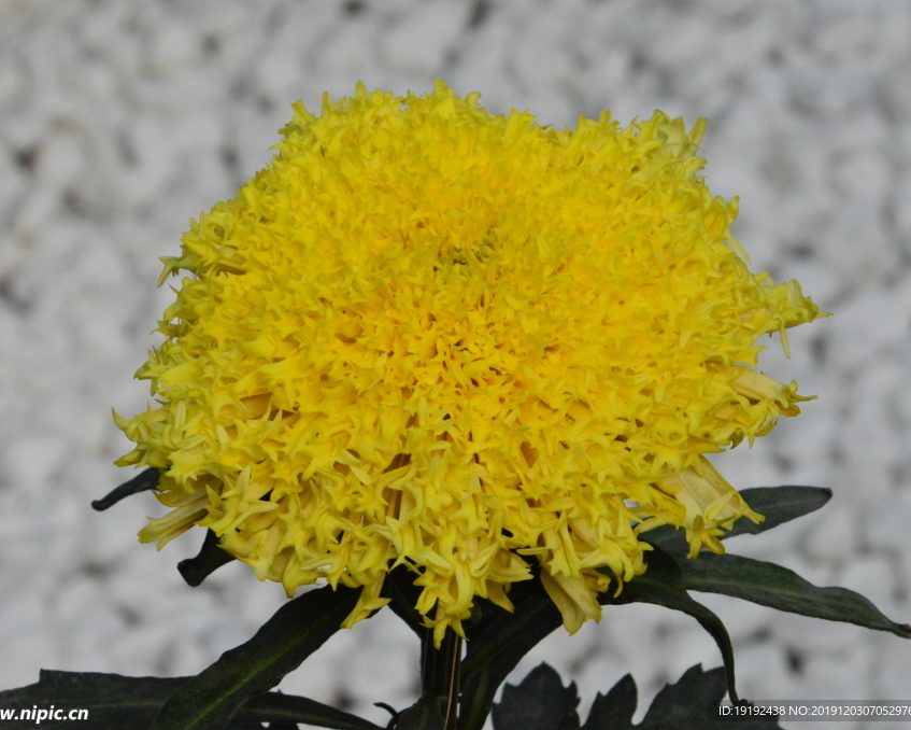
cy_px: 366
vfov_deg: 5.4
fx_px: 7794
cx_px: 412
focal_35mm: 289
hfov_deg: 6.7
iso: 3200
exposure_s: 1/250
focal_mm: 170
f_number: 22
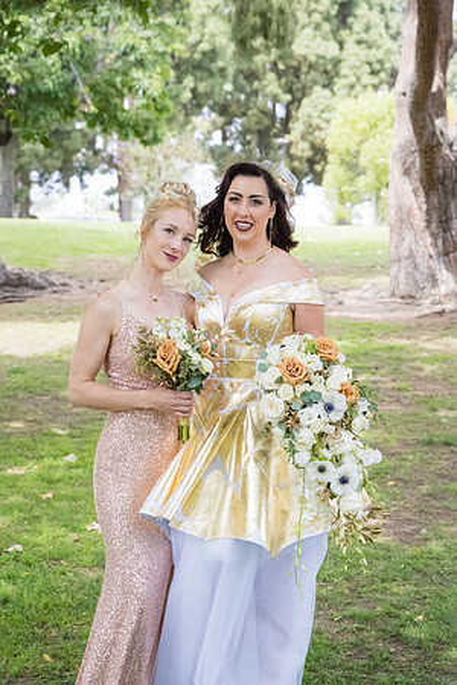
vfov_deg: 28.8
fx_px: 1333
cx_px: 228
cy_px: 342
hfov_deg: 19.5
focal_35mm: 70
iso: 1250
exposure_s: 1/1600
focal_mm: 70
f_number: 5.6
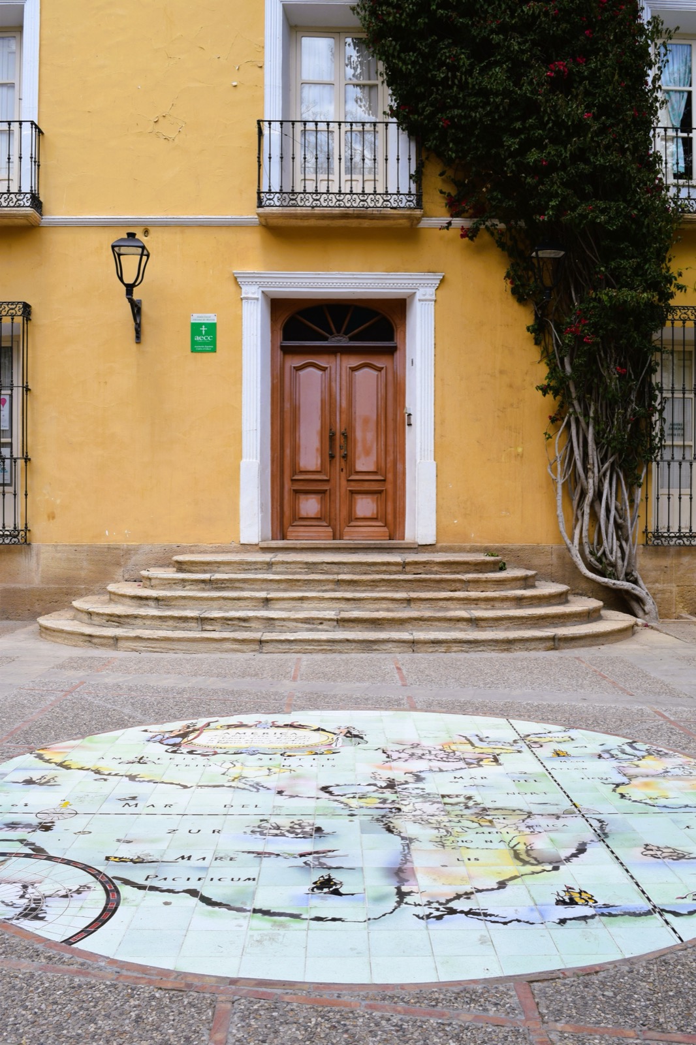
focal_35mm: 36
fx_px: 1044
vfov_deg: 53.1
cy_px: 522
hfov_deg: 36.9
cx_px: 348
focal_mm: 24
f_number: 8
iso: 200
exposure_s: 1/250
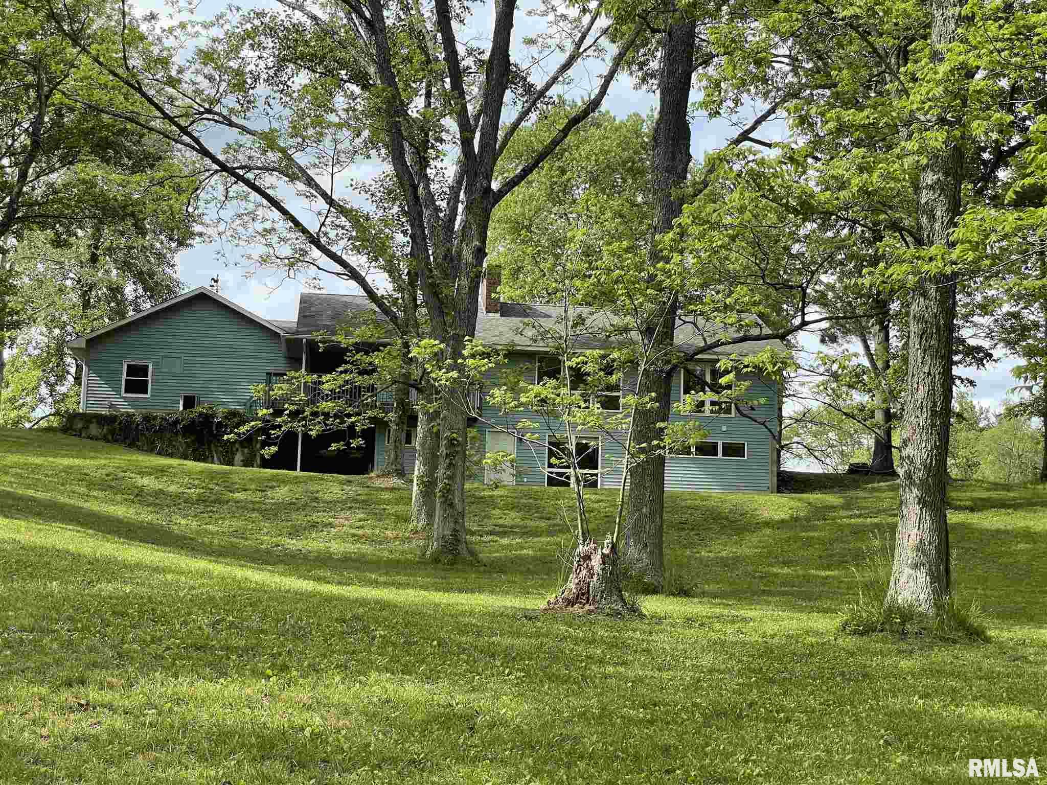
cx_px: 524
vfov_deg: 28.0
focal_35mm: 52
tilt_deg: +9.4
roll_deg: -1.5
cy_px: 392
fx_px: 1573
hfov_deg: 36.8
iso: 25
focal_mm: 6
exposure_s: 1/737
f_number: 2
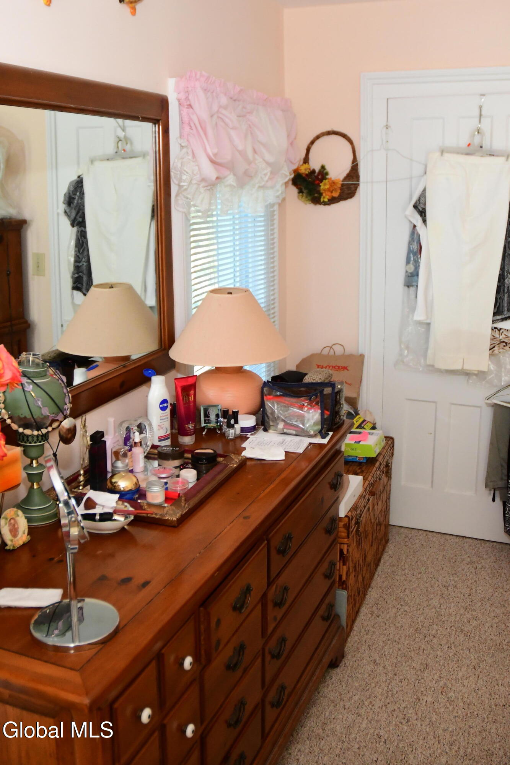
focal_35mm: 36
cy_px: 382
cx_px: 255
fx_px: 765
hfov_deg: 36.9
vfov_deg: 53.1
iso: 2000
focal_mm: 18
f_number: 3.5
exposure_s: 1/400
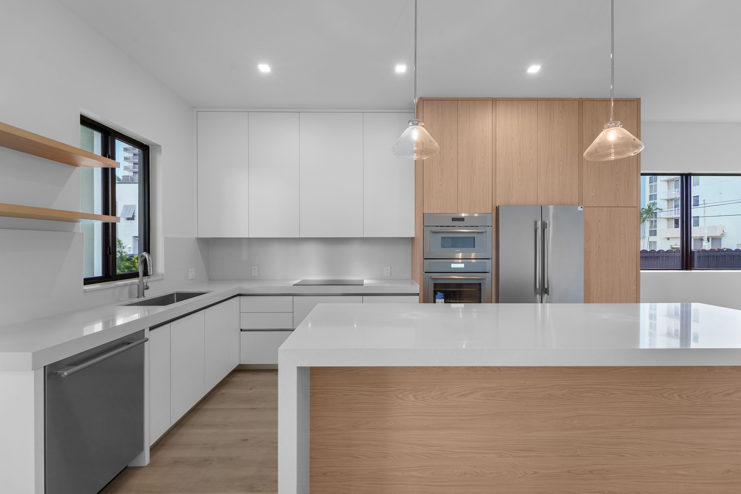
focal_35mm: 14
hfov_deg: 104.3
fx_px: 288
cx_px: 370
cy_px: 247
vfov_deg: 81.2
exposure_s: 1/15
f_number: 11
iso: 250
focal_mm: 14
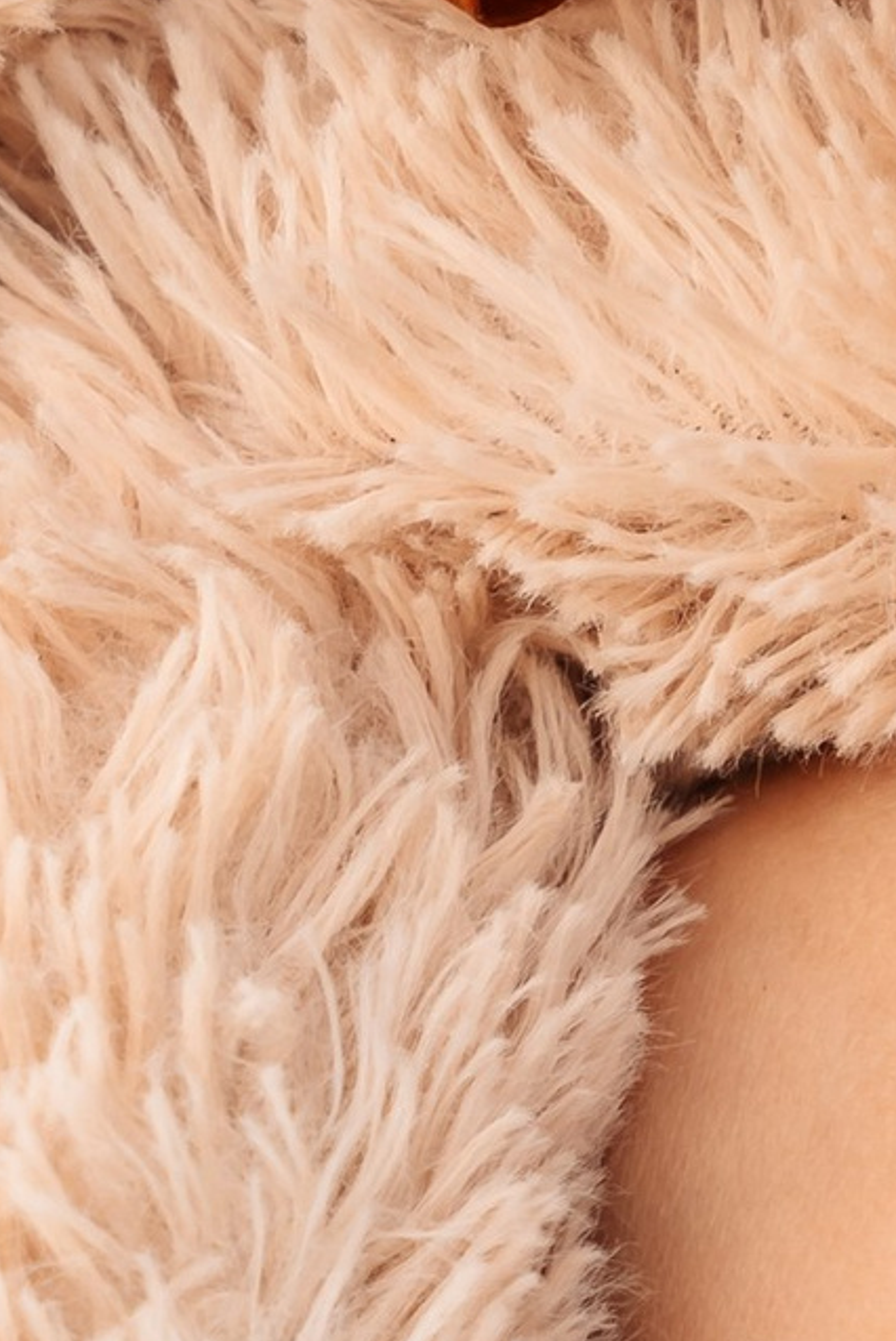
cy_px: -565
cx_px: 1167
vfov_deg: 5.4
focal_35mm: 381
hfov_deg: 3.6
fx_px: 14223
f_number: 2.8
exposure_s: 1/400
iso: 100
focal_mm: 63.4
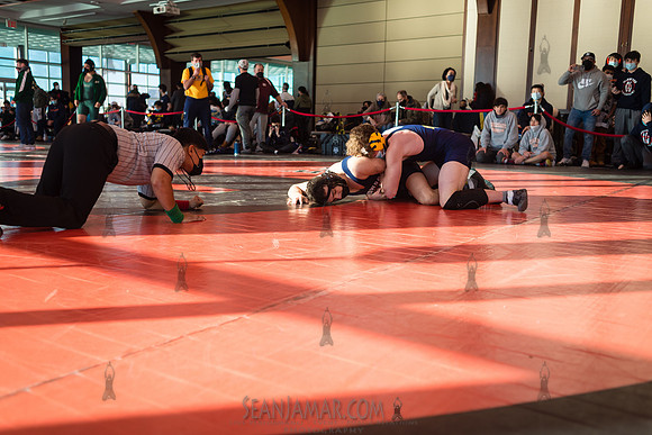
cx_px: 326
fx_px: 634
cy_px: 218
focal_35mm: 35
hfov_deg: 54.4
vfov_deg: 37.9
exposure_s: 1/400
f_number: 3.5
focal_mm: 35
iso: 400
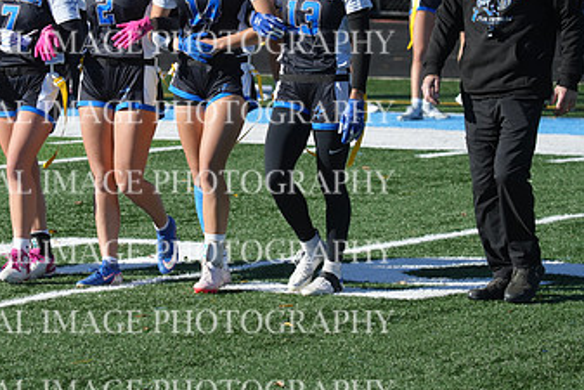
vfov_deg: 5.3
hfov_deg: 8.0
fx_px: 4187
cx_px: 144
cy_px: 77
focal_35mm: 258
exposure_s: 1/1600
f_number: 5.6
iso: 400
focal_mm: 150
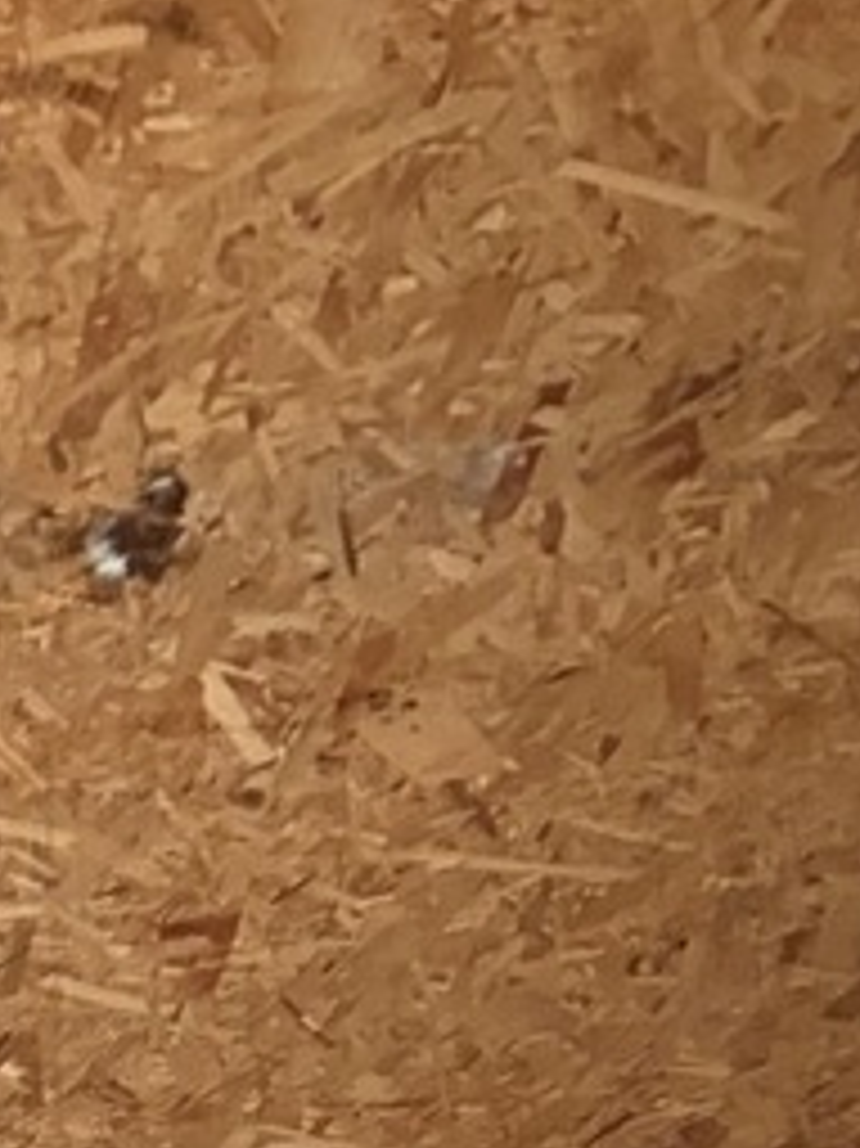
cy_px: 2395
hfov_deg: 11.8
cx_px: -941
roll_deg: -0.7
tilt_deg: +3.7
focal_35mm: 110
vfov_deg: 14.4
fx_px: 3647
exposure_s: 1/60
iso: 250
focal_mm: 5.96
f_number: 1.6
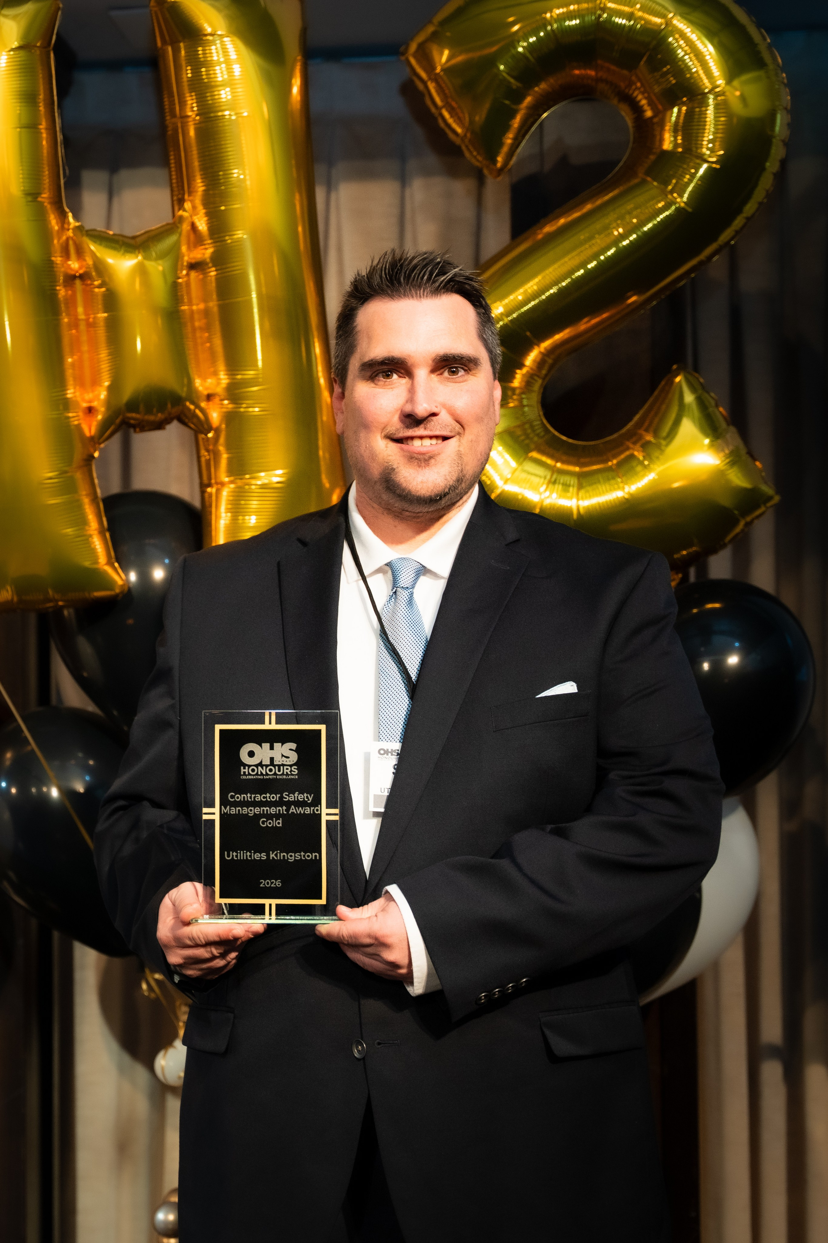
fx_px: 2576
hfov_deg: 18.0
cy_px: 632
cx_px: 101
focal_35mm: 75
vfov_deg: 27.1
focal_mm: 48
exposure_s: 1/160
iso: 1250
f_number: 2.8
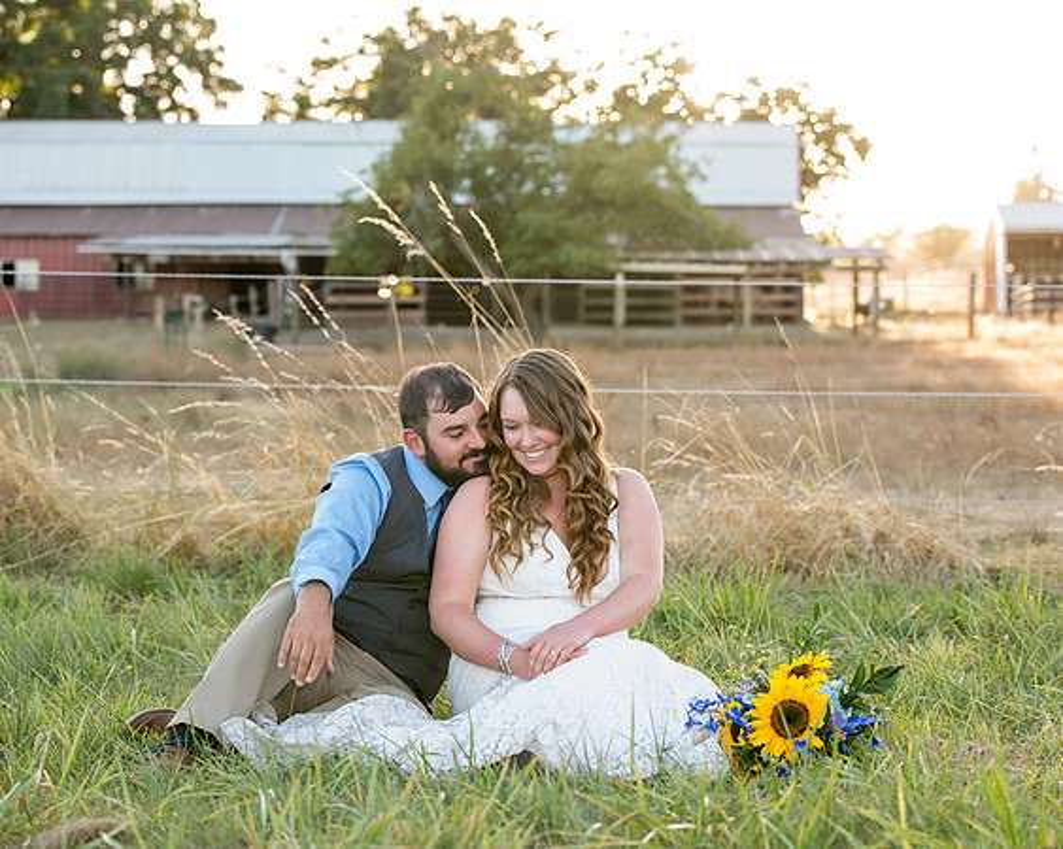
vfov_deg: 18.1
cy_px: 424
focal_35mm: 85
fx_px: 2662
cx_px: 532
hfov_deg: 22.6
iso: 1000
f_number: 4
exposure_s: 1/400
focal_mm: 70
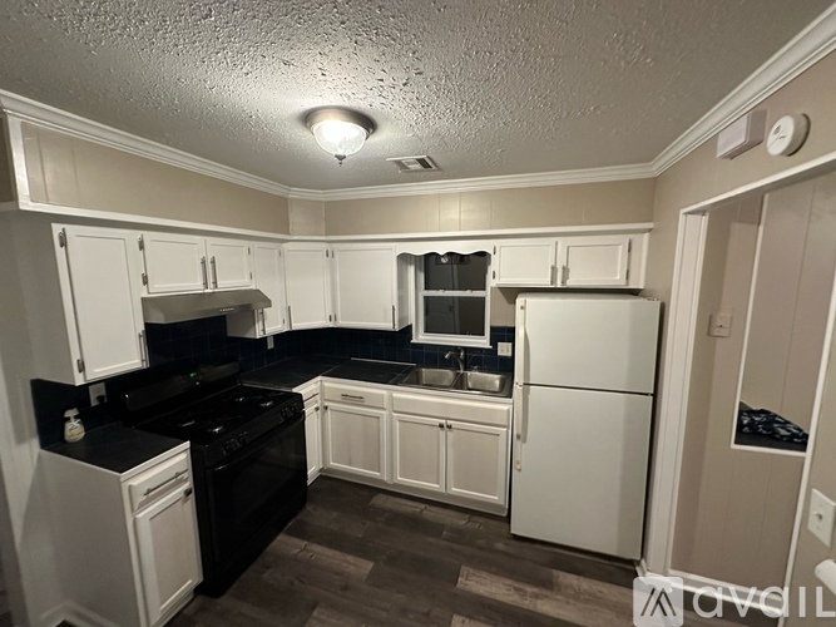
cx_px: 418
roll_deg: +1.2
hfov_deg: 102.1
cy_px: 314
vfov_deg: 85.7
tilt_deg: -8.1
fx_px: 338
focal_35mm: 14
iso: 1000
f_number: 2.2
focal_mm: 2.22
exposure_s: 1/60
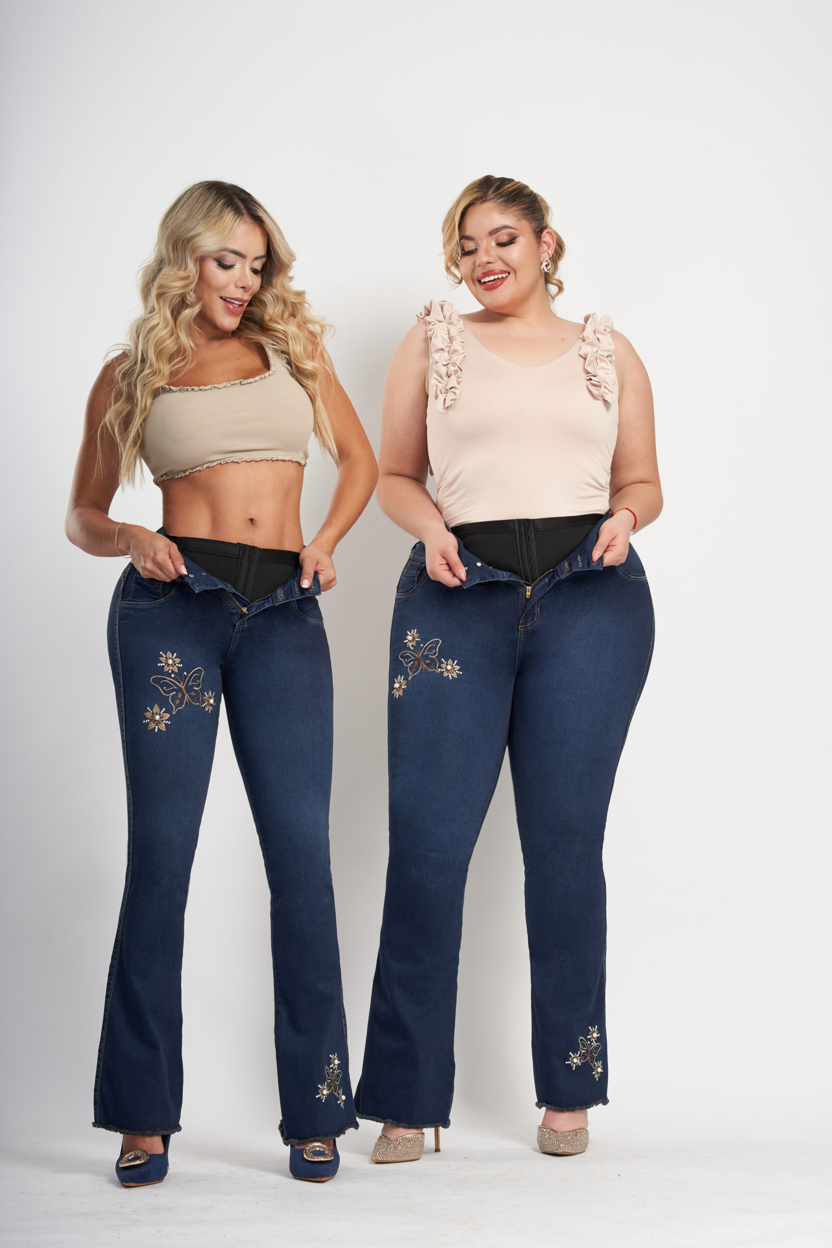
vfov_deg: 29.4
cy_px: 623
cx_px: 412
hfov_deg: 19.8
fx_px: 2378
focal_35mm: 69
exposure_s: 1/160
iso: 100
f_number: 8
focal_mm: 67.6
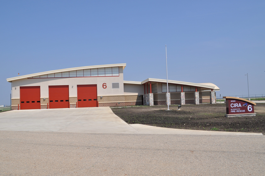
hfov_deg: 57.3
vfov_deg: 39.9
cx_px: 132
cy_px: 88
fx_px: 243
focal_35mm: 33
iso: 200
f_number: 11
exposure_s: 1/500
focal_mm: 22
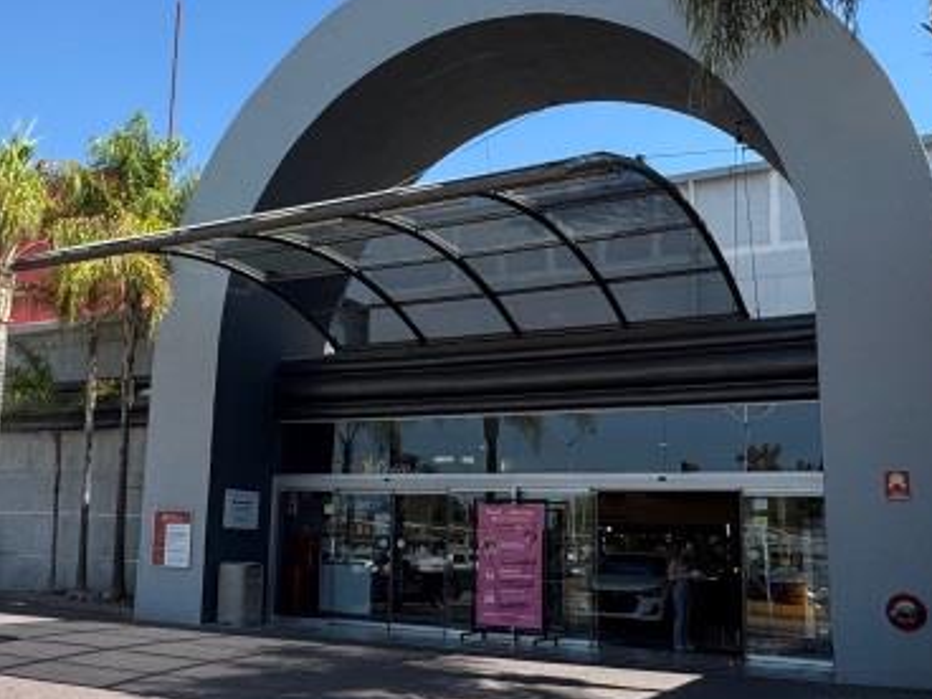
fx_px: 1050
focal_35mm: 39
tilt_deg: +9.1
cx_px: 362
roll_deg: -1.4
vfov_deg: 36.8
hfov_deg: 47.5
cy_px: 362
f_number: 2.2
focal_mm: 2.22
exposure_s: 1/771
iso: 50
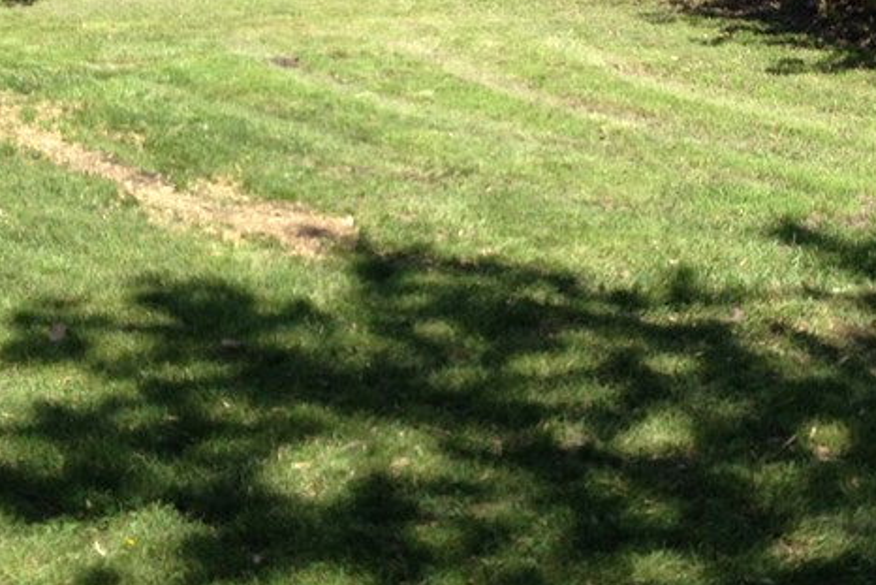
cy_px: 135
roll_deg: +3.1
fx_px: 1947
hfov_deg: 25.1
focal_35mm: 80
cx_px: 628
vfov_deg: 17.0
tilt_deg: -12.9
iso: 50
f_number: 2.4
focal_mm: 4.28
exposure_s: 1/657
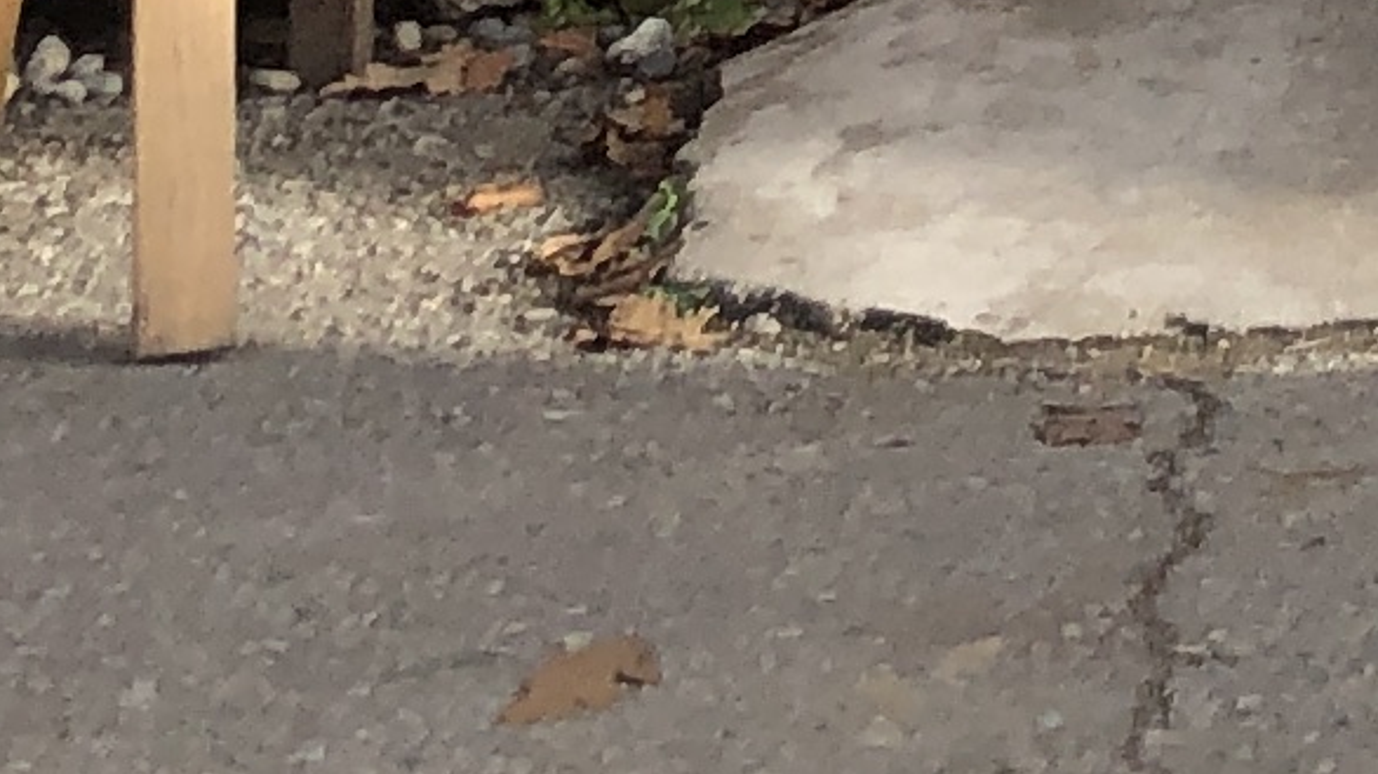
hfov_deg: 9.3
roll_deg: +0.2
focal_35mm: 210
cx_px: 3151
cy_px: -2233
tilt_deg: +3.9
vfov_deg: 5.2
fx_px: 7670
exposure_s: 1/873
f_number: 1.8
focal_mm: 3.99
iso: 20
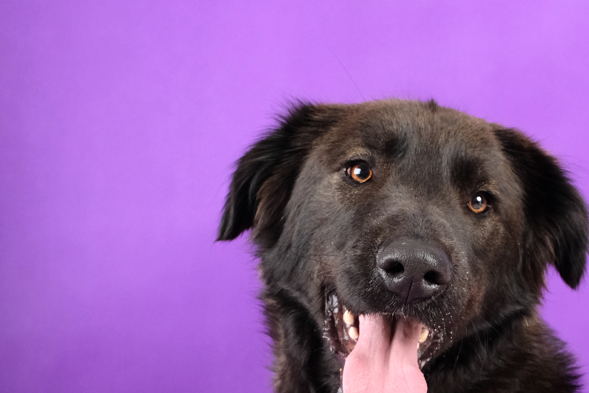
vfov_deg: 20.2
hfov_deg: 30.3
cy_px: 358
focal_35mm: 66
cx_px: 398
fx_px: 1080
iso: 1600
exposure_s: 1/250
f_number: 8
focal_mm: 22.7
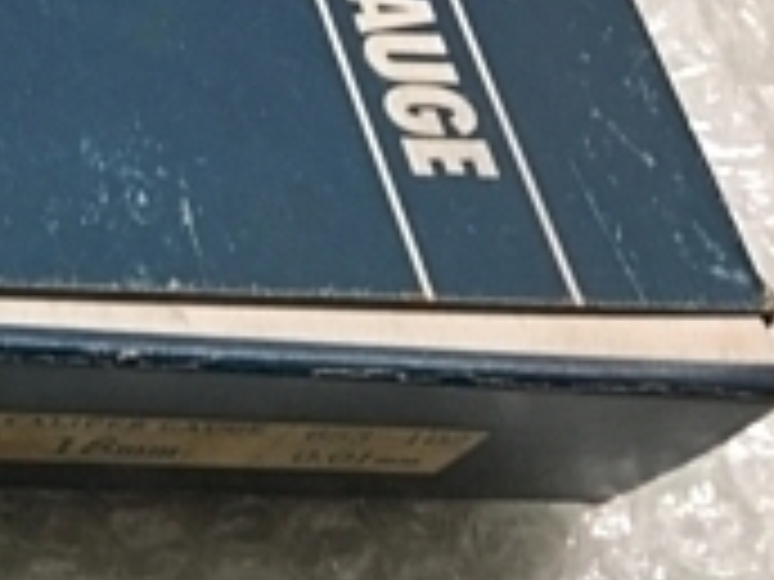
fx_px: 2415
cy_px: -117
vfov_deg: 13.3
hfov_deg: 15.6
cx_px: -630
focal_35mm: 108
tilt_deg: -47.3
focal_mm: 4.15
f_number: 2.2
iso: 32
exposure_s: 1/60
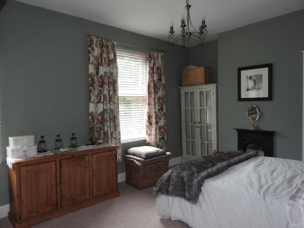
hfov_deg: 71.6
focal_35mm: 24
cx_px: 152
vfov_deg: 56.8
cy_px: 114
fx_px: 211
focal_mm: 4.3
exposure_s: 1/40
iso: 100
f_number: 3.3
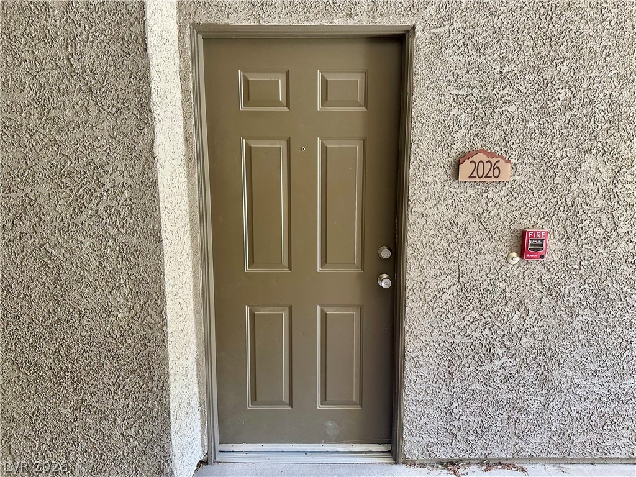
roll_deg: +0.3
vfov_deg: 56.8
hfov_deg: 71.6
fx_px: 441
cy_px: 238
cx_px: 318
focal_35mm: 24
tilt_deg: -9.0
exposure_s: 1/60
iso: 320
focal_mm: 6.86
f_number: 1.78
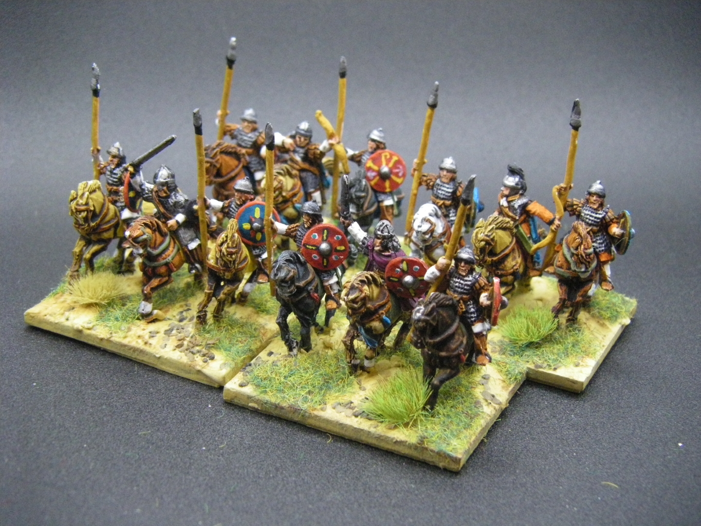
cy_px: 263
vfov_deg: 21.0
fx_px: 1418
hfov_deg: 27.8
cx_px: 350
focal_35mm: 70
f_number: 3.8
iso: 500
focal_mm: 11.5
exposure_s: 1/60
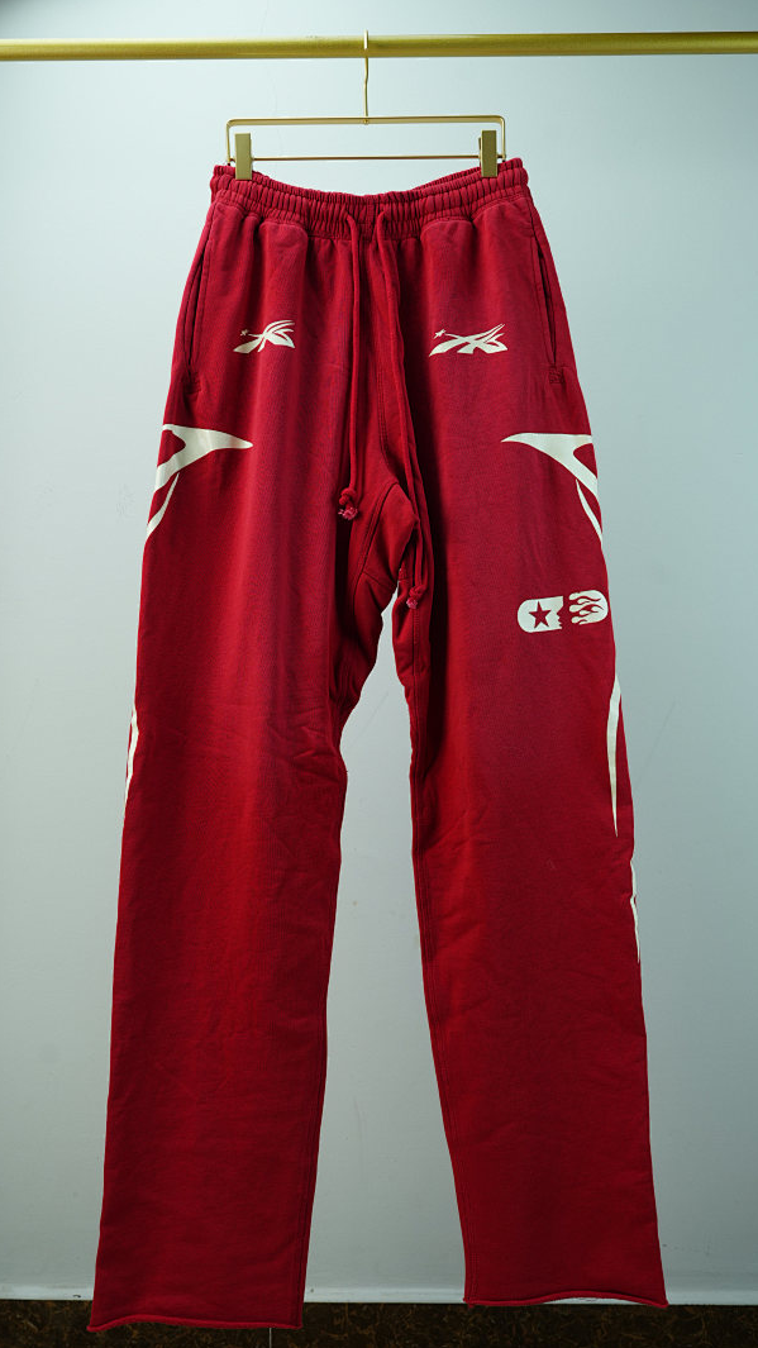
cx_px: 378
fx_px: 1215
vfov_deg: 58.0
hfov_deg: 34.6
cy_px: 671
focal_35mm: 34
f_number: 5.6
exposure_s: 1/160
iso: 500
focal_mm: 32
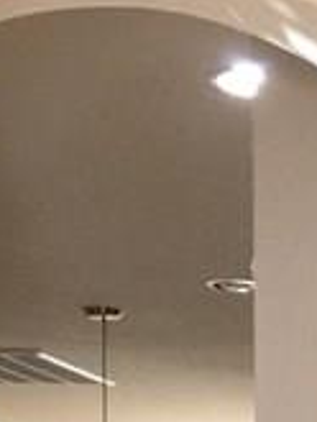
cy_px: 877
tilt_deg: -1.6
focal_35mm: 180
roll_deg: +0.3
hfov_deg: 7.6
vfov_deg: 10.1
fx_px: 2195
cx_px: 790
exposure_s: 1/15
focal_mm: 4.15
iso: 100
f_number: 2.2
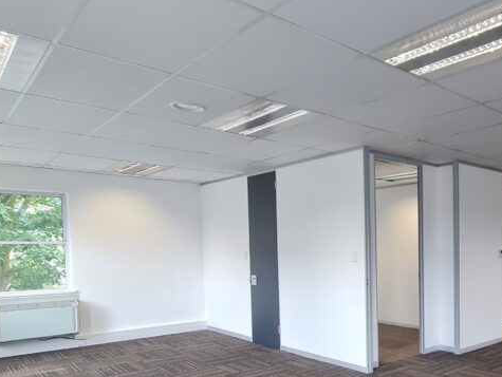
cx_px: 433
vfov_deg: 48.4
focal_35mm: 28
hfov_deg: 56.4
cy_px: 268
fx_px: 406
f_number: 2.2
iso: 125
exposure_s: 1/50
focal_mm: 2.2
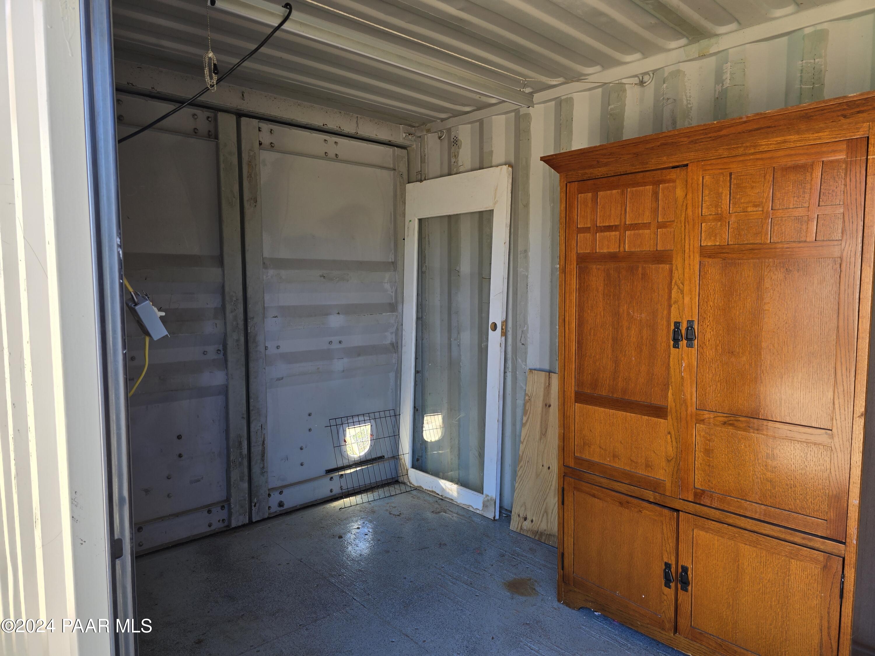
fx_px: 581
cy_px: 328
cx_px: 438
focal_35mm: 23
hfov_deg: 73.9
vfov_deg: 58.9
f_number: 1.7
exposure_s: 1/180
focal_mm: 6.3
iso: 32
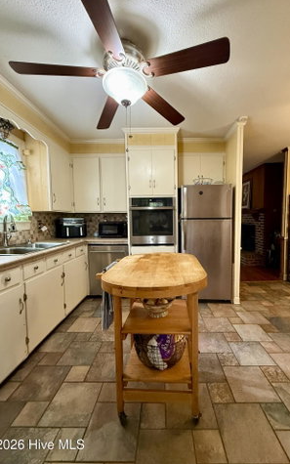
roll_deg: +0.2
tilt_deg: -3.3
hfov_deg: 74.6
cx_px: 160
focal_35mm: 15
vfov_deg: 101.5
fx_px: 190
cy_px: 232
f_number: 2.2
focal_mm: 2.22
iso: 640
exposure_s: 1/60
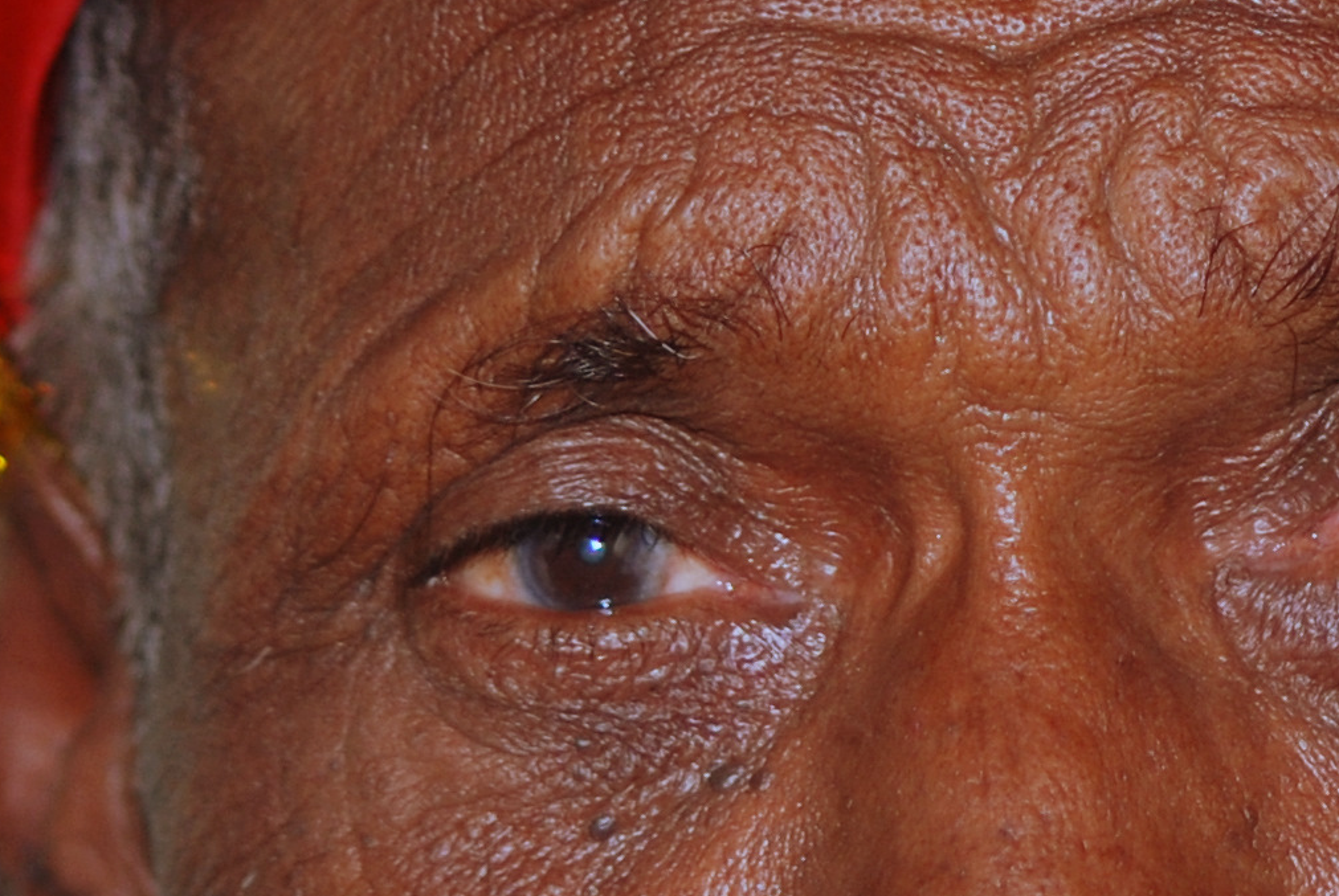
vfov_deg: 3.4
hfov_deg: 5.1
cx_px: 1781
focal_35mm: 402
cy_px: 514
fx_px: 14972
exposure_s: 1/60
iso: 200
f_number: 4
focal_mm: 70
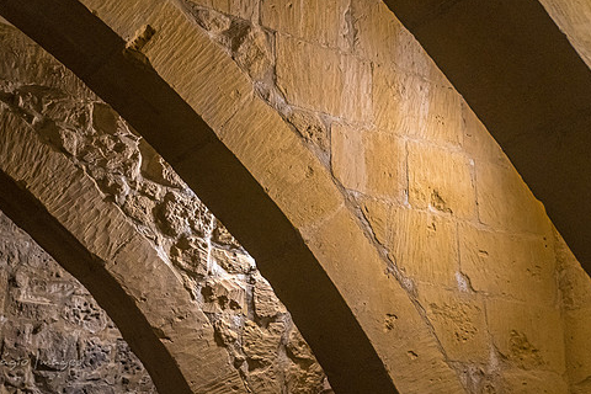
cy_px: 194
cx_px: 273
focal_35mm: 58
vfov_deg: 23.4
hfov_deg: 34.5
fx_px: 952
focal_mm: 32
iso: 4000
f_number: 4.5
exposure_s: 1/50
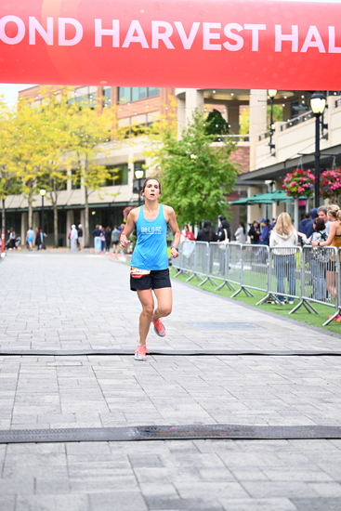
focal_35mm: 70
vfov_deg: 28.8
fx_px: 994
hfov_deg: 19.5
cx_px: 170
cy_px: 256
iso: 1250
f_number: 2.8
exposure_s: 1/1600
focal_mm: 70
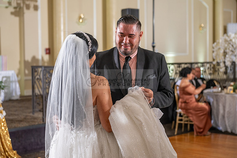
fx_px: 461
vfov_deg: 19.5
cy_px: 79
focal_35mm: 70
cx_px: 118
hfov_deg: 28.8
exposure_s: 1/160
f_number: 4
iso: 800
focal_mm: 70
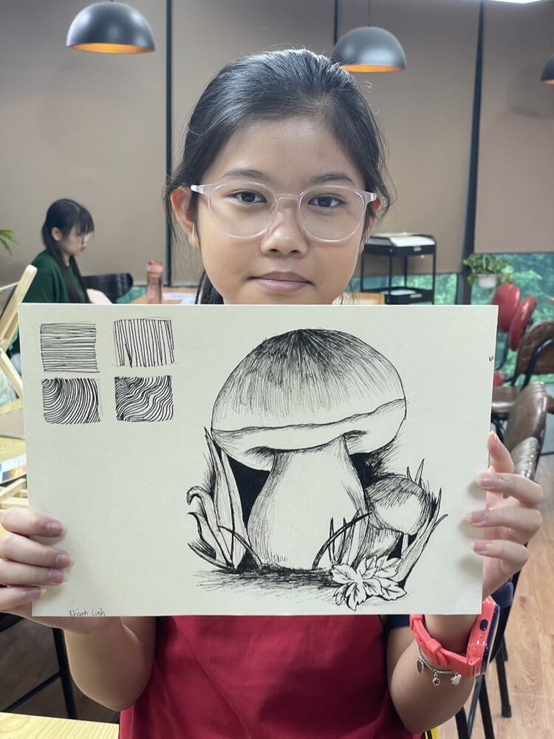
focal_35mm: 52
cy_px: 370
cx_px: 277
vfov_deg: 36.8
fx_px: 1110
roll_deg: -1.3
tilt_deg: -8.6
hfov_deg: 28.0
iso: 100
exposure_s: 1/100
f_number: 2
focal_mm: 6
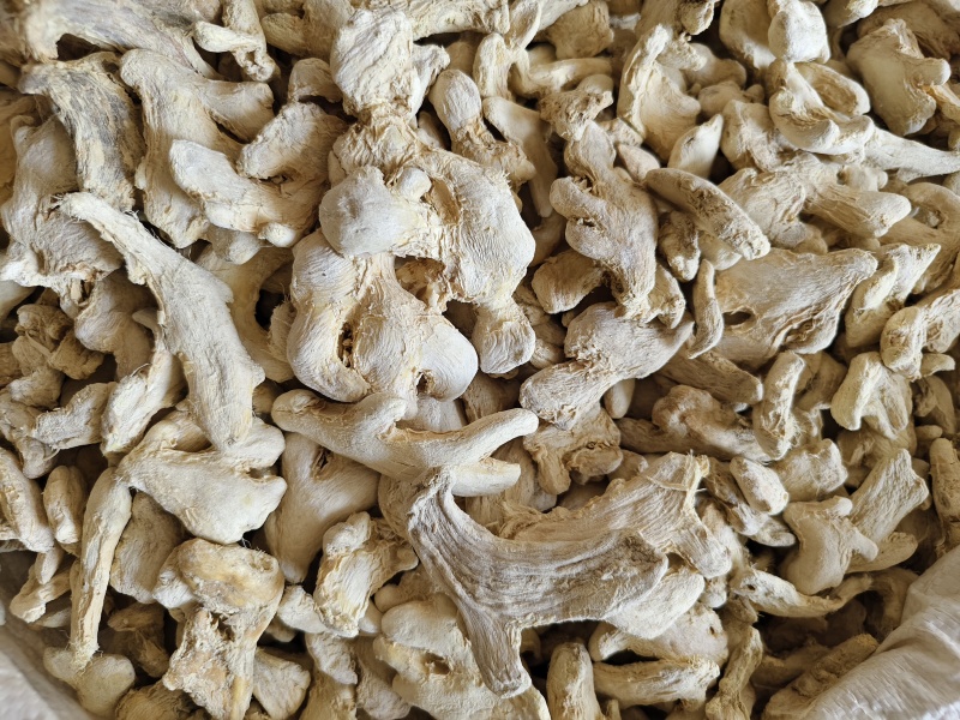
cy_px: 360
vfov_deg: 58.9
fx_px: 638
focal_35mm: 23
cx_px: 480
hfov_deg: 73.9
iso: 1272
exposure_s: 1/505
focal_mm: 5.56
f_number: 1.88
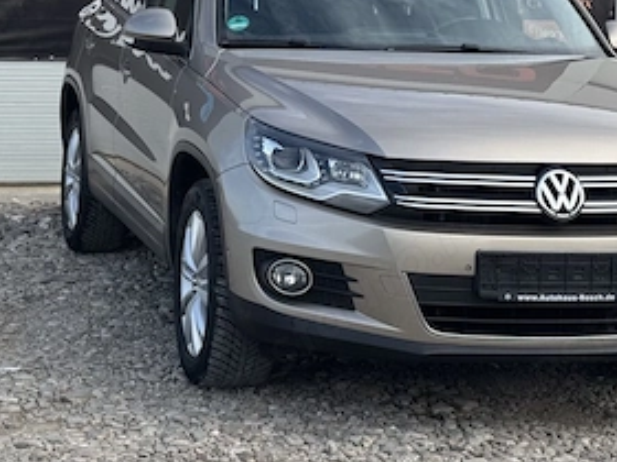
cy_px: -4
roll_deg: -0.9
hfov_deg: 19.0
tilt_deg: -0.7
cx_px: 229
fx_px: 1836
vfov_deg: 14.1
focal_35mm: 103
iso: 64
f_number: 1.78
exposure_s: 1/1724
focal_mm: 6.76
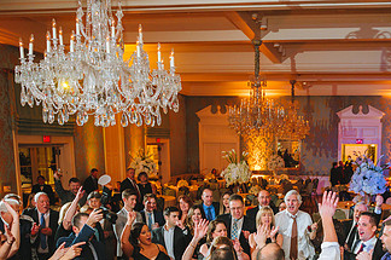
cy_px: 226
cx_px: 293
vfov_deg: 30.0
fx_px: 466
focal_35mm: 43
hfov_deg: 44.0
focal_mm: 24
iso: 2500
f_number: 2.8
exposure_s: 1/100
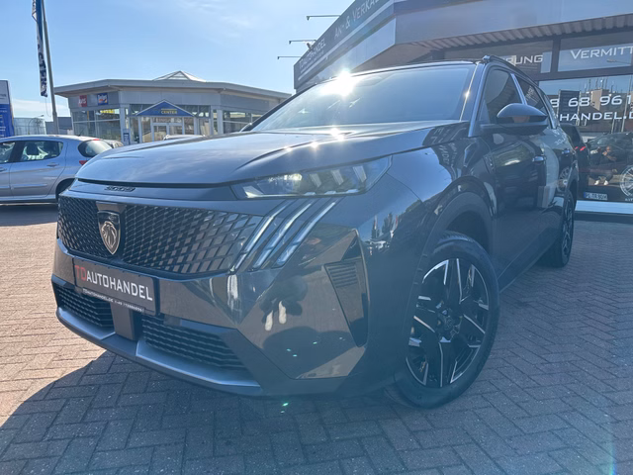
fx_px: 439
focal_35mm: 24
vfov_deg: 56.8
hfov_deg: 71.6
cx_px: 316
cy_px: 238
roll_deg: -0.1
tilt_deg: -11.2
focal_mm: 6.86
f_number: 1.78
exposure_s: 1/1664
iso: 80
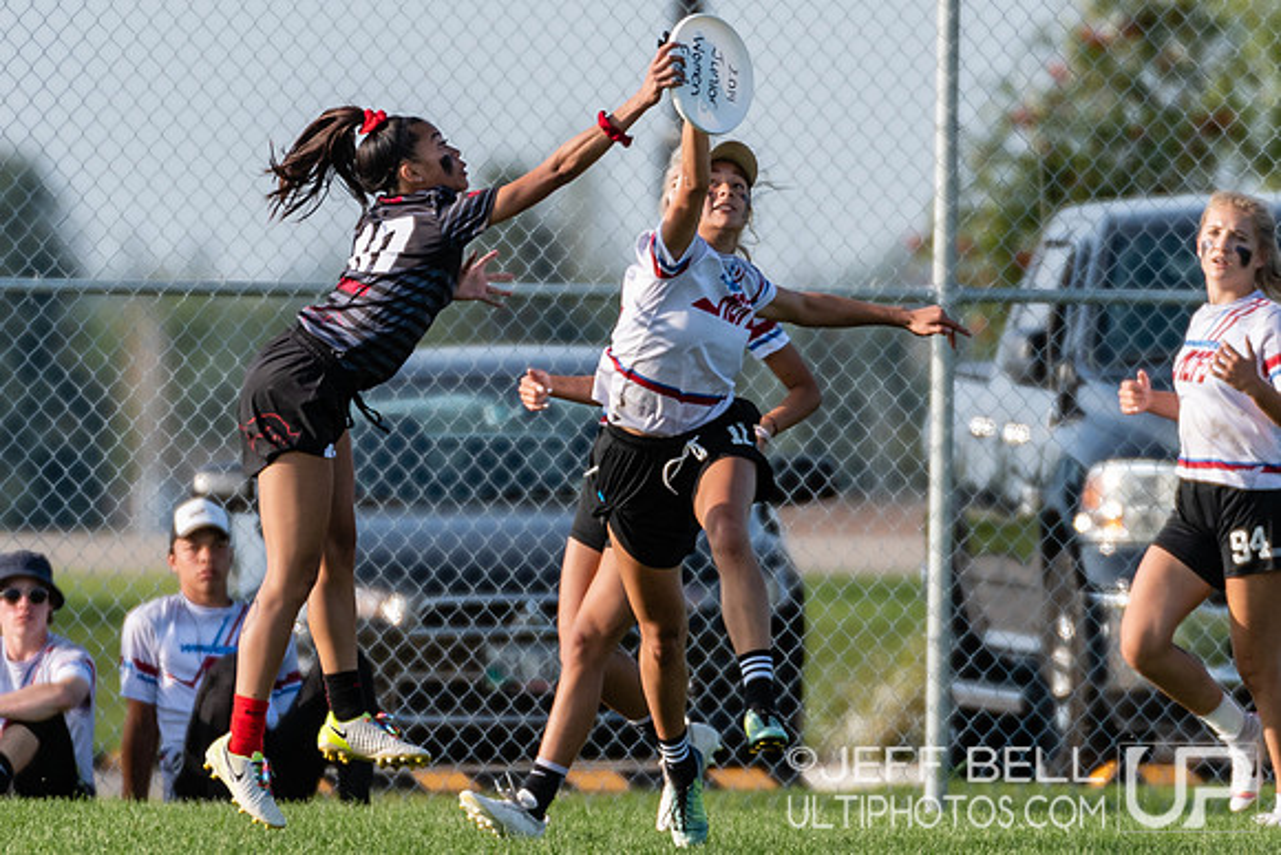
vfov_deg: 1.2
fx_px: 40116
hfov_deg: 1.8
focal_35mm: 1127
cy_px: 307
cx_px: 637
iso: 200
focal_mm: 400
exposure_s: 1/1250
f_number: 4
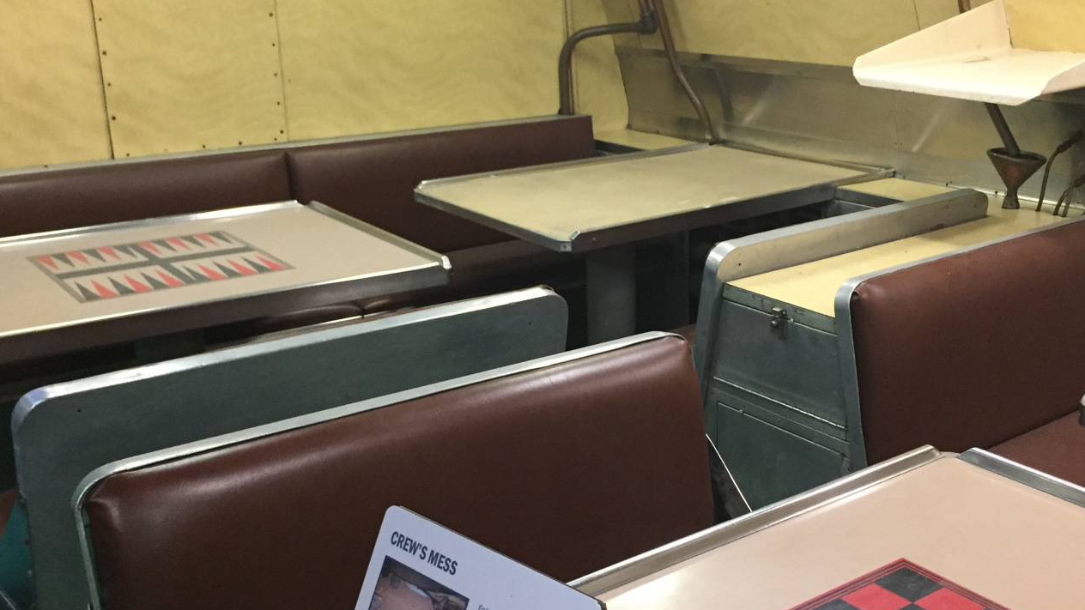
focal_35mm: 40
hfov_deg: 50.3
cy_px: 322
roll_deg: +0.0
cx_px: 622
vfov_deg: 29.7
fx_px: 1151
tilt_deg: -17.0
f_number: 2.2
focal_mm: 4.15
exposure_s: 1/30
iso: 250
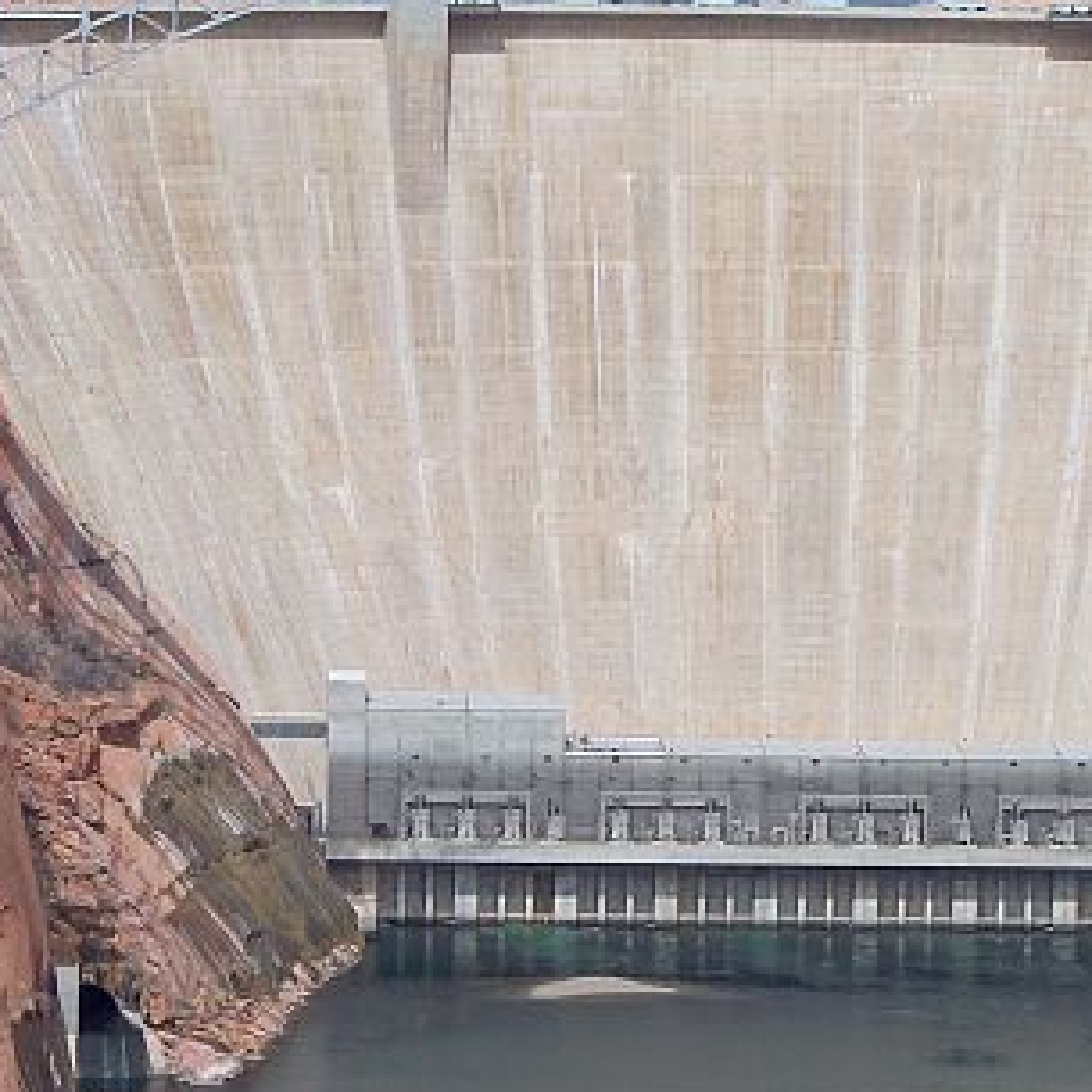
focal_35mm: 217
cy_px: 365
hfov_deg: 8.1
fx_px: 7745
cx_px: 652
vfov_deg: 8.1
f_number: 6.7
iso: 100
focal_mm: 24
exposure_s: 1/750
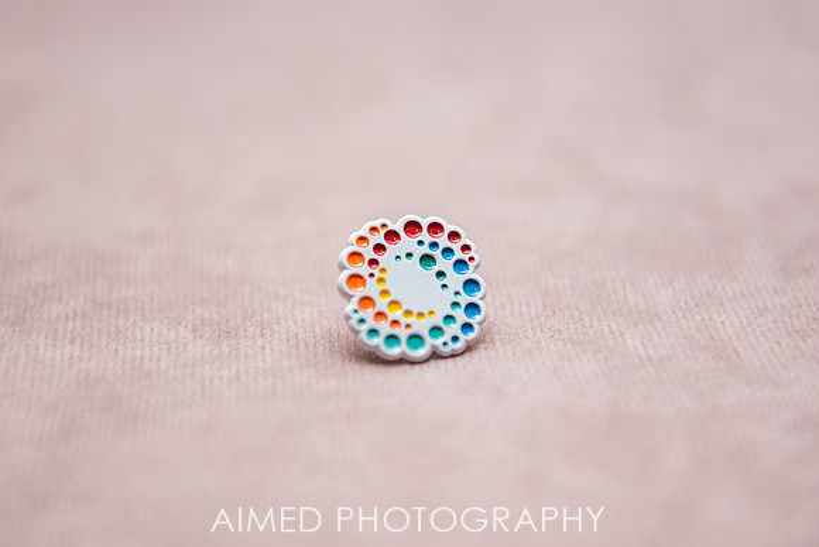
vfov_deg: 14.7
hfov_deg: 21.9
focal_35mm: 93
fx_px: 2120
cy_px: 258
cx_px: 422
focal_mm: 70
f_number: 3.2
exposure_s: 1/200
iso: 800
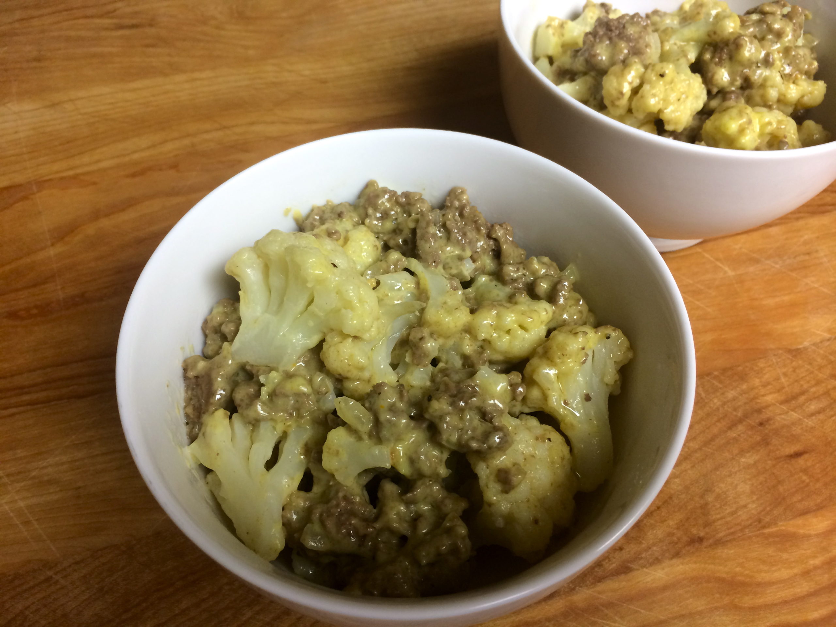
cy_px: 314
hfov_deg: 60.0
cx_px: 418
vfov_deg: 46.8
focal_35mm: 30
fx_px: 725
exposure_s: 1/30
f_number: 2.2
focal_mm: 4.12
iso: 40
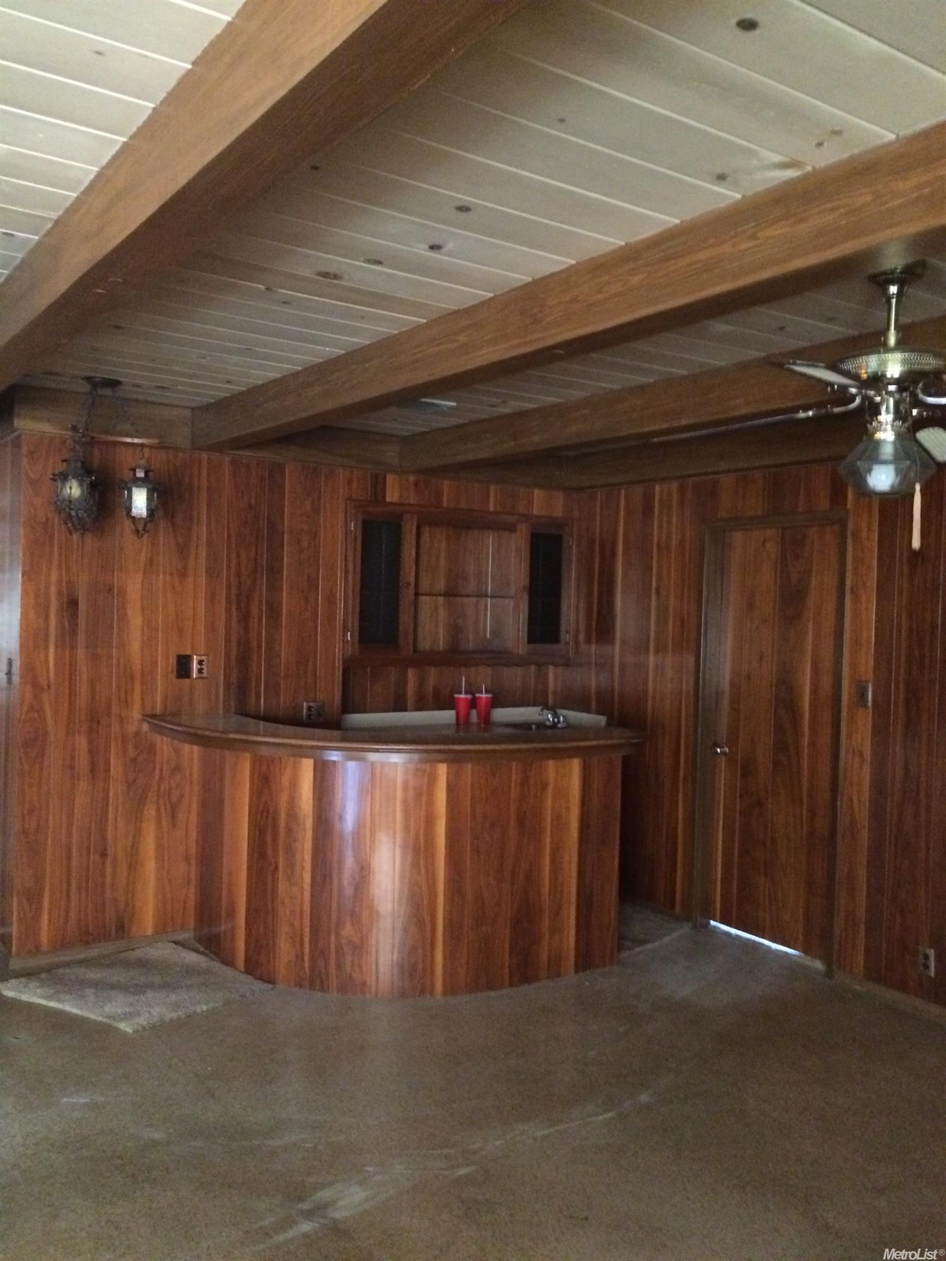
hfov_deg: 48.2
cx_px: 473
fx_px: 1057
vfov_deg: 61.7
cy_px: 630
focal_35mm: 29
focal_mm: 4.15
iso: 500
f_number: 2.2
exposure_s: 1/15
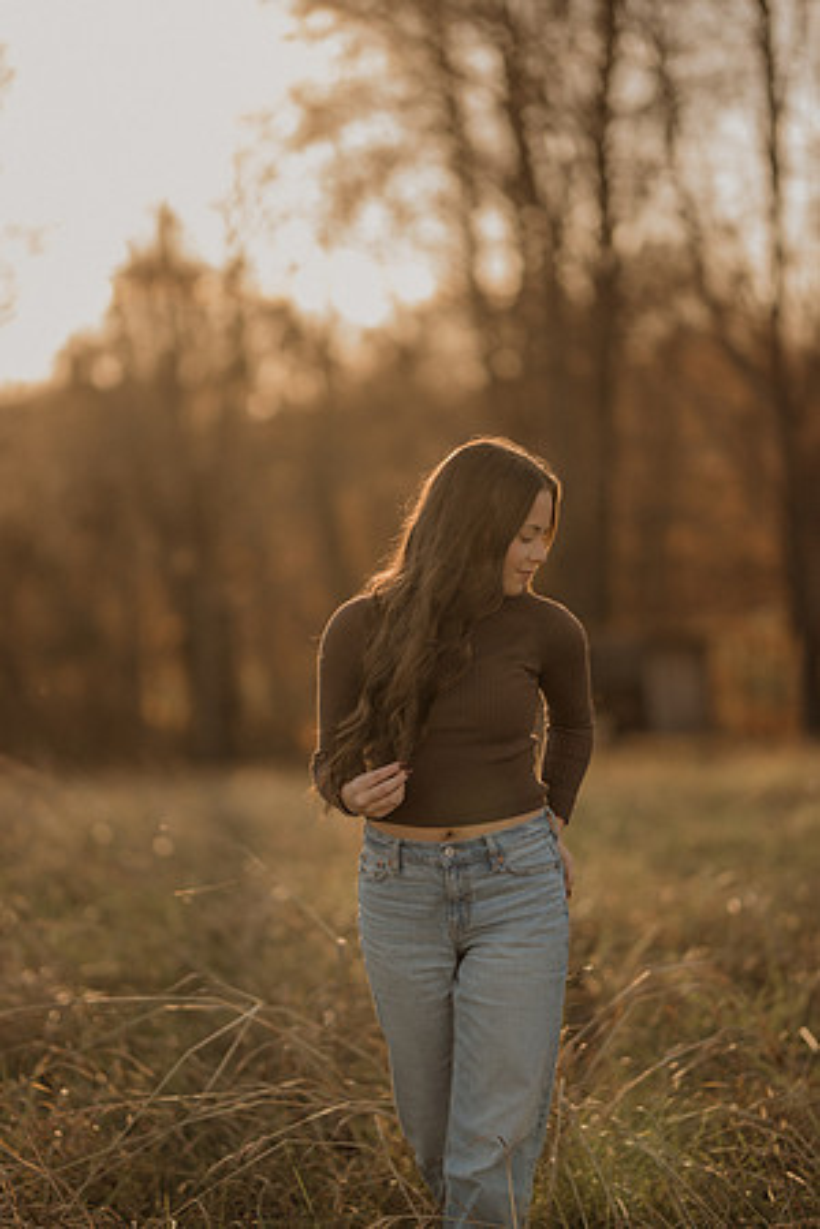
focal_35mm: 85
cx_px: 410
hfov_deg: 16.1
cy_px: 614
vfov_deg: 23.9
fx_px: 2904
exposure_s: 1/1600
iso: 200
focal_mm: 85
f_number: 1.4
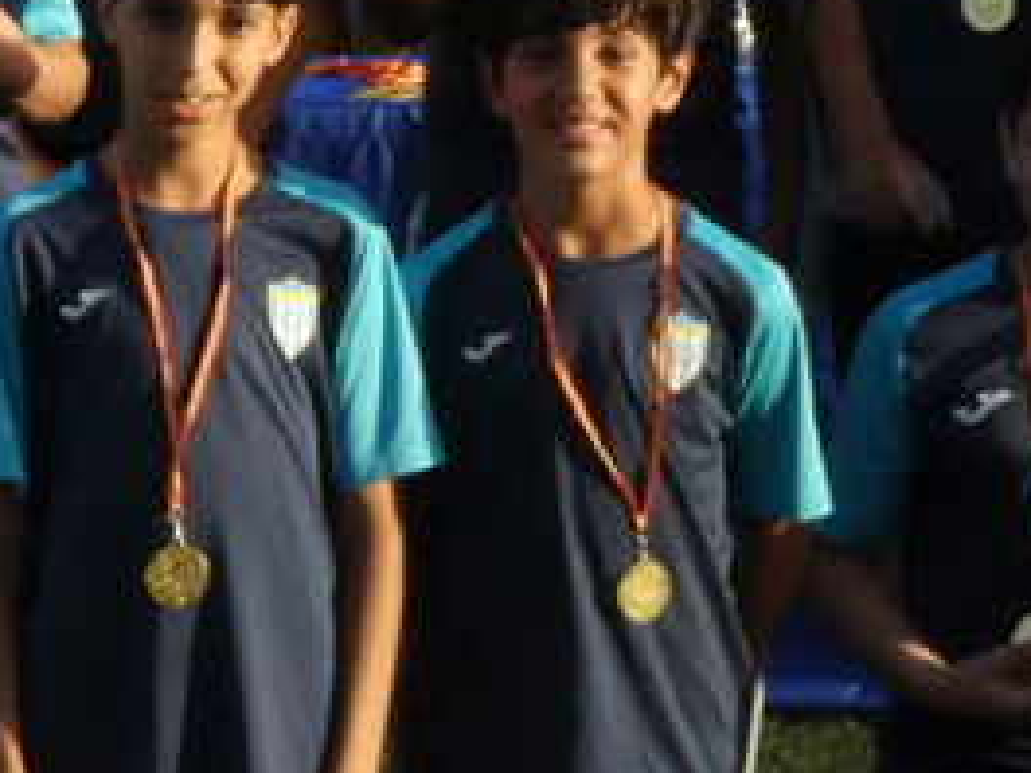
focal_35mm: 186
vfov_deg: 8.0
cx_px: 929
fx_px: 5540
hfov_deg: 10.6
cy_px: 35
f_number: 5.6
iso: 400
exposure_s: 1/800
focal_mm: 8.6
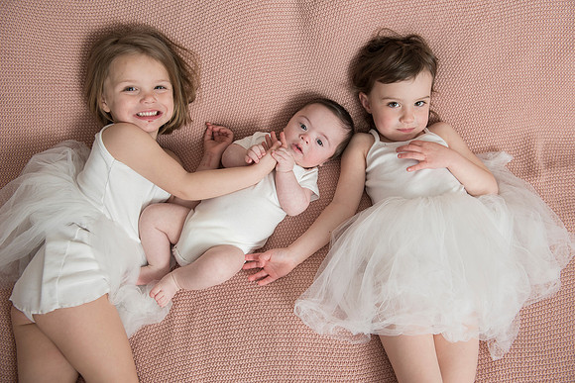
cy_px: 188
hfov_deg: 54.9
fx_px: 554
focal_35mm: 35
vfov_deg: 38.2
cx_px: 293
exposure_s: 1/160
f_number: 4
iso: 200
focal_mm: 34
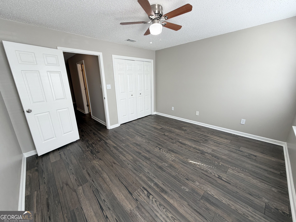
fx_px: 120
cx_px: 148
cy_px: 111
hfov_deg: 102.1
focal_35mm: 14
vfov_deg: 85.7
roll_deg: +2.0
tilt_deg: -16.2
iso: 80
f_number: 2.2
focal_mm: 2.22
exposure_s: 1/120
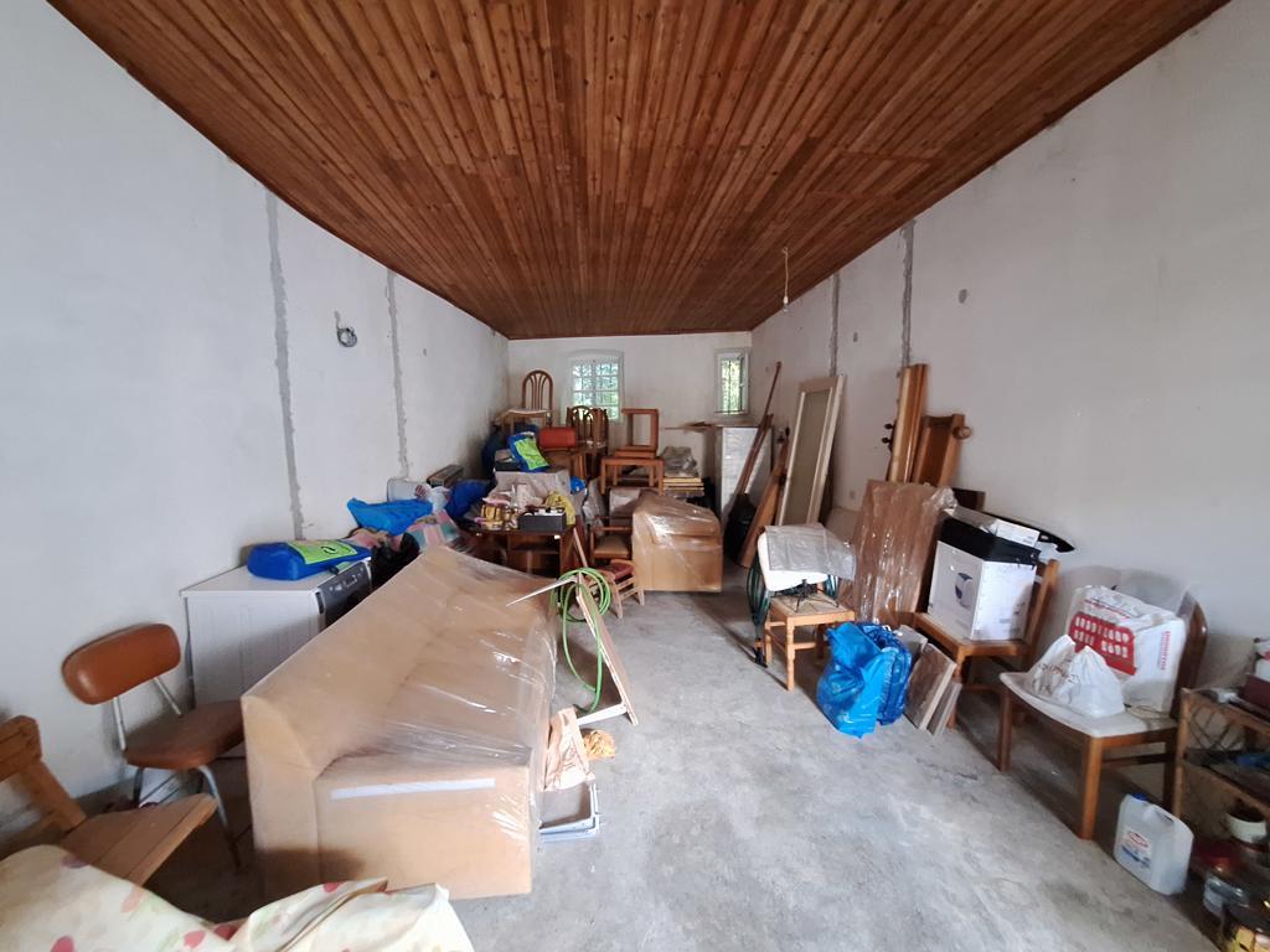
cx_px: 635
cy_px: 476
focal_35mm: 13
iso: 800
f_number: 2.2
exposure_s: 1/13
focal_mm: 1.74
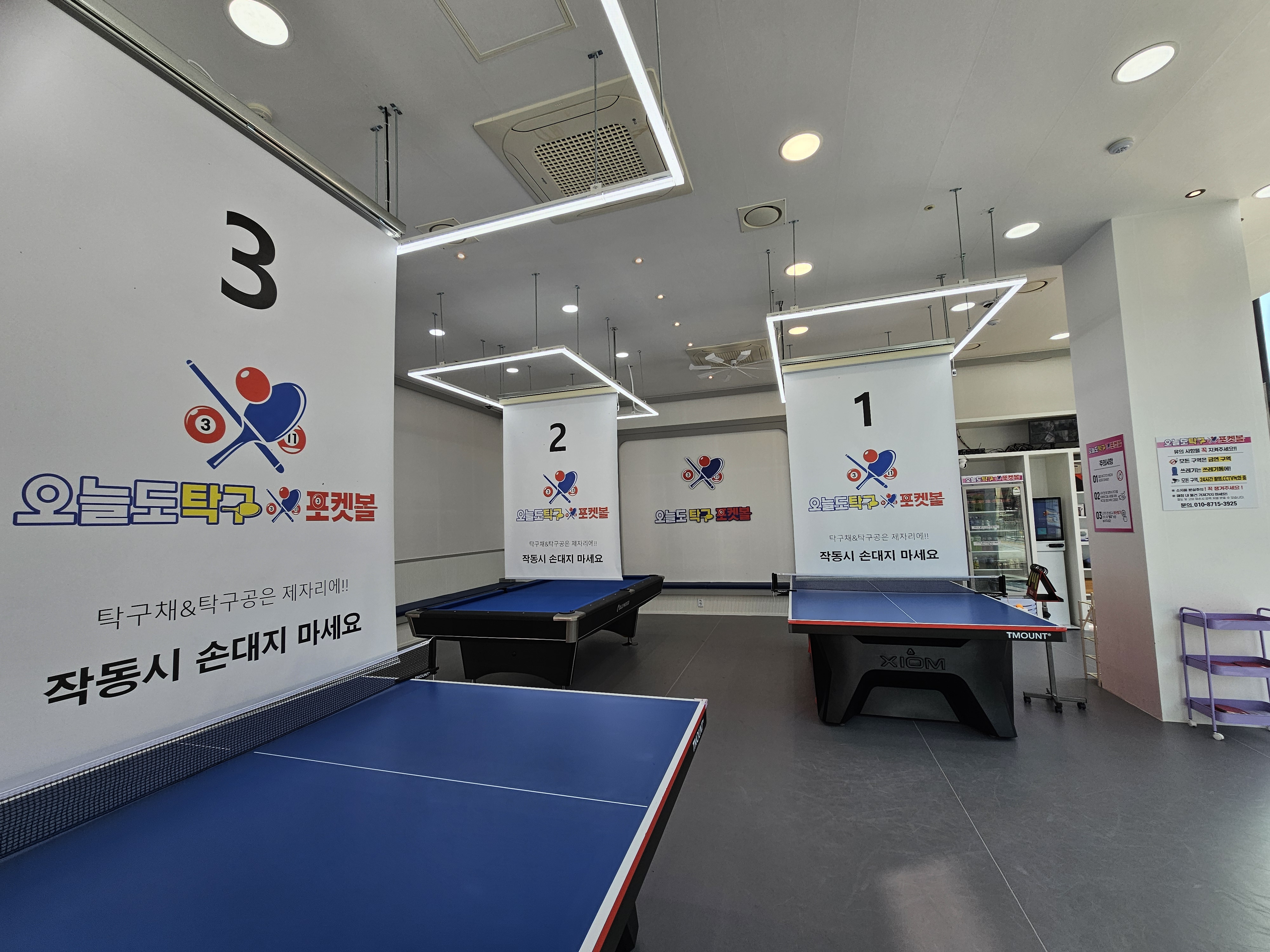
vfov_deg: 89.9
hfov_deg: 106.2
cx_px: 635
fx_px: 477
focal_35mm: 13
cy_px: 476
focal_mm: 2.2
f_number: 2.2
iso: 50
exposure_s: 1/329
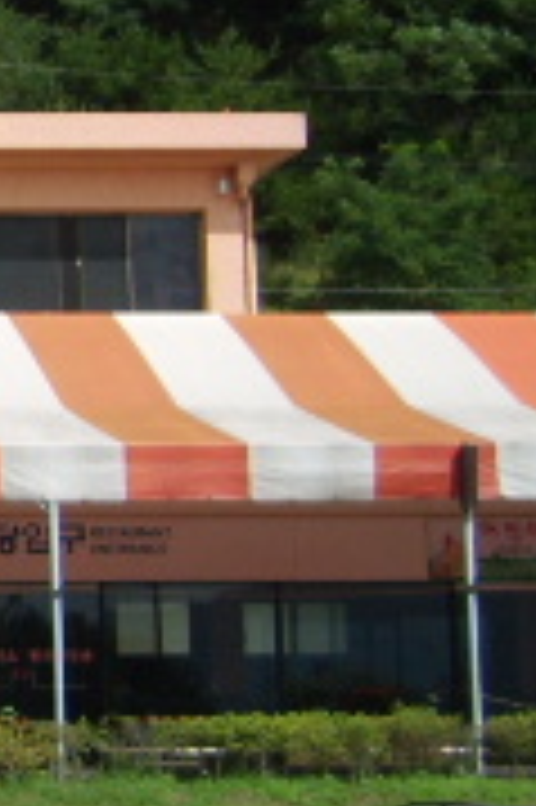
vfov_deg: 15.8
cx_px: -797
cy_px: 320
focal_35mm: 130
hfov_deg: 9.3
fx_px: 2909
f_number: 7.1
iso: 50
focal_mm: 5.8
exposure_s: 1/250
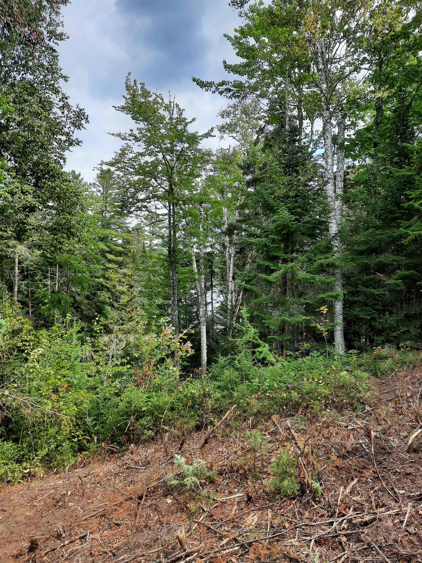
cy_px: 282
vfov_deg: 69.4
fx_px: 406
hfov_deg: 54.9
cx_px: 211
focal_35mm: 25
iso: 32
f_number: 2
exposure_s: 1/372
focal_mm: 4.6
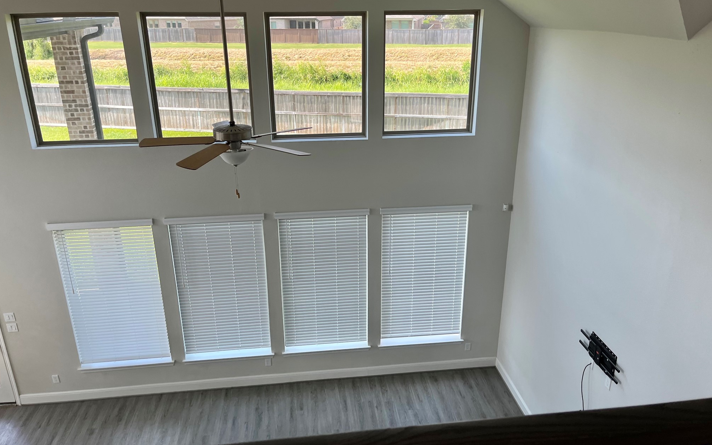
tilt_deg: -18.5
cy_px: 221
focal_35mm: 28
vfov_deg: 44.5
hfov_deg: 66.5
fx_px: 543
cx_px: 357
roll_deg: -0.8
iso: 50
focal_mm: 5.1
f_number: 1.6
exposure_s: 1/334
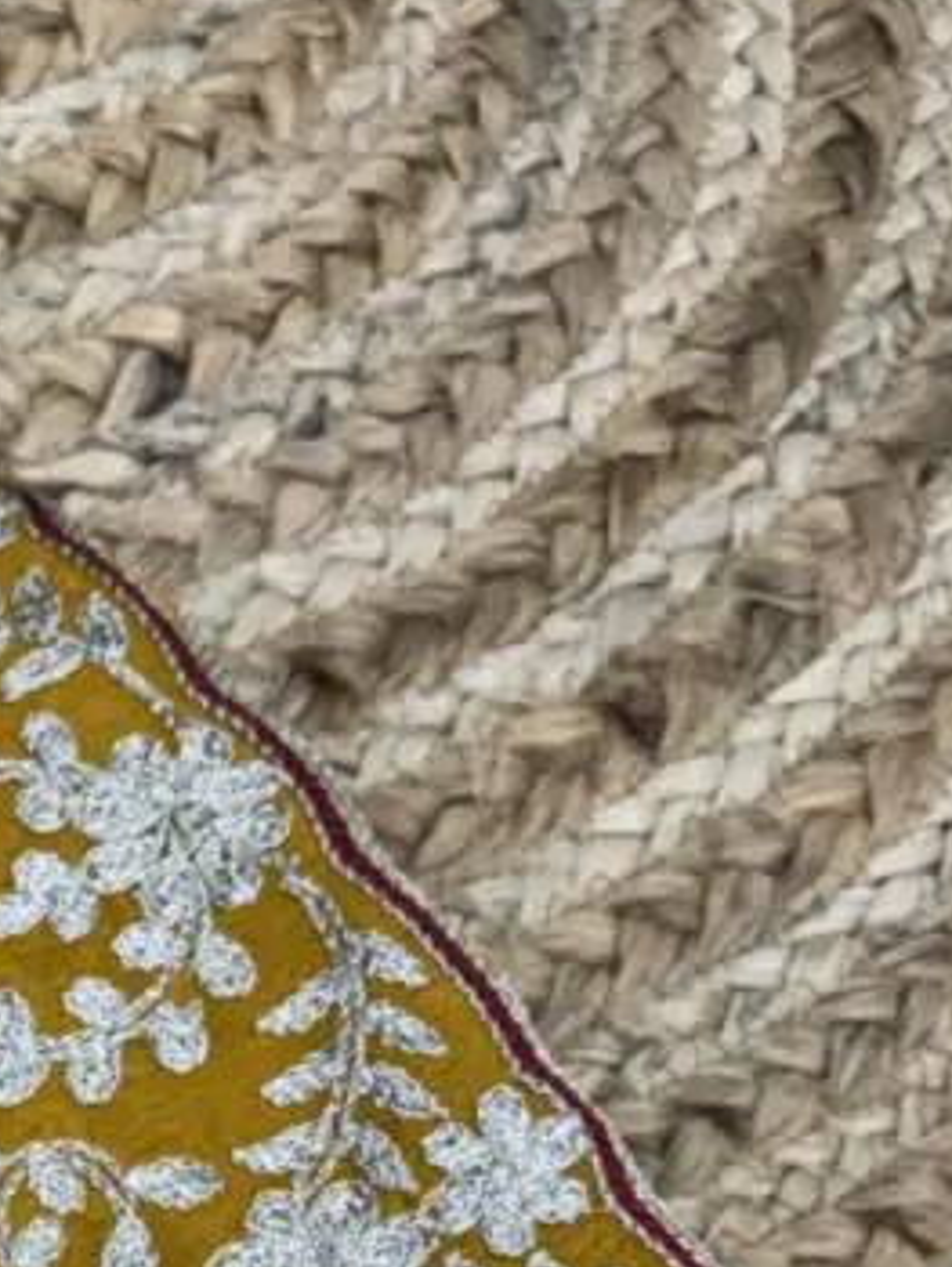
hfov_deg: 14.6
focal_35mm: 95
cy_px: 1919
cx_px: -463
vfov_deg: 18.3
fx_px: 3479
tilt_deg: -68.0
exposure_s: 1/100
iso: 100
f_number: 1.6
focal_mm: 5.96
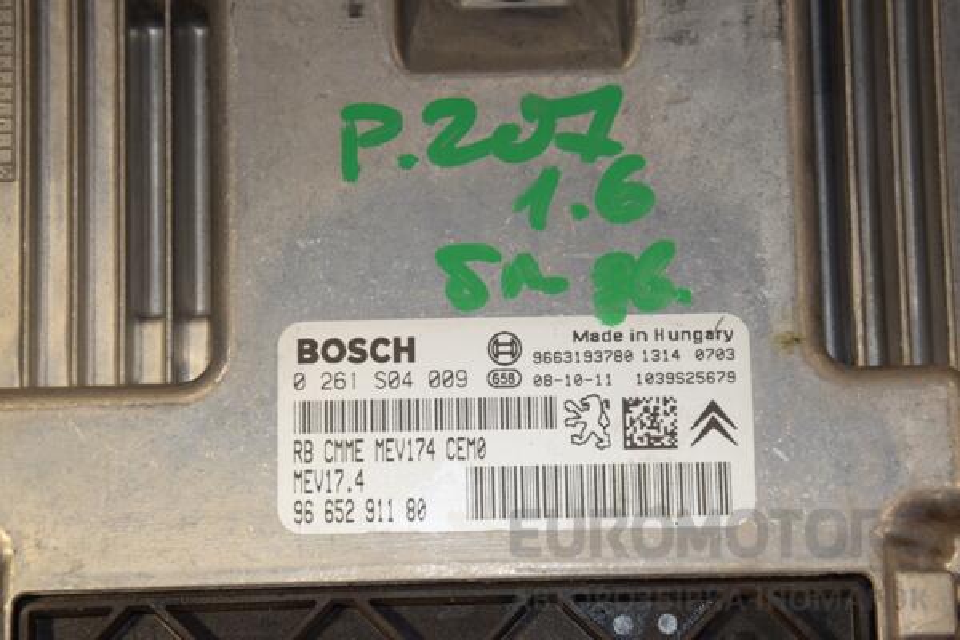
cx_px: 480
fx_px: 3600
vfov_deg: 10.2
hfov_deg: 15.2
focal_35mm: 135
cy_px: 320
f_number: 10
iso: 800
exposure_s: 1/200
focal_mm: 90
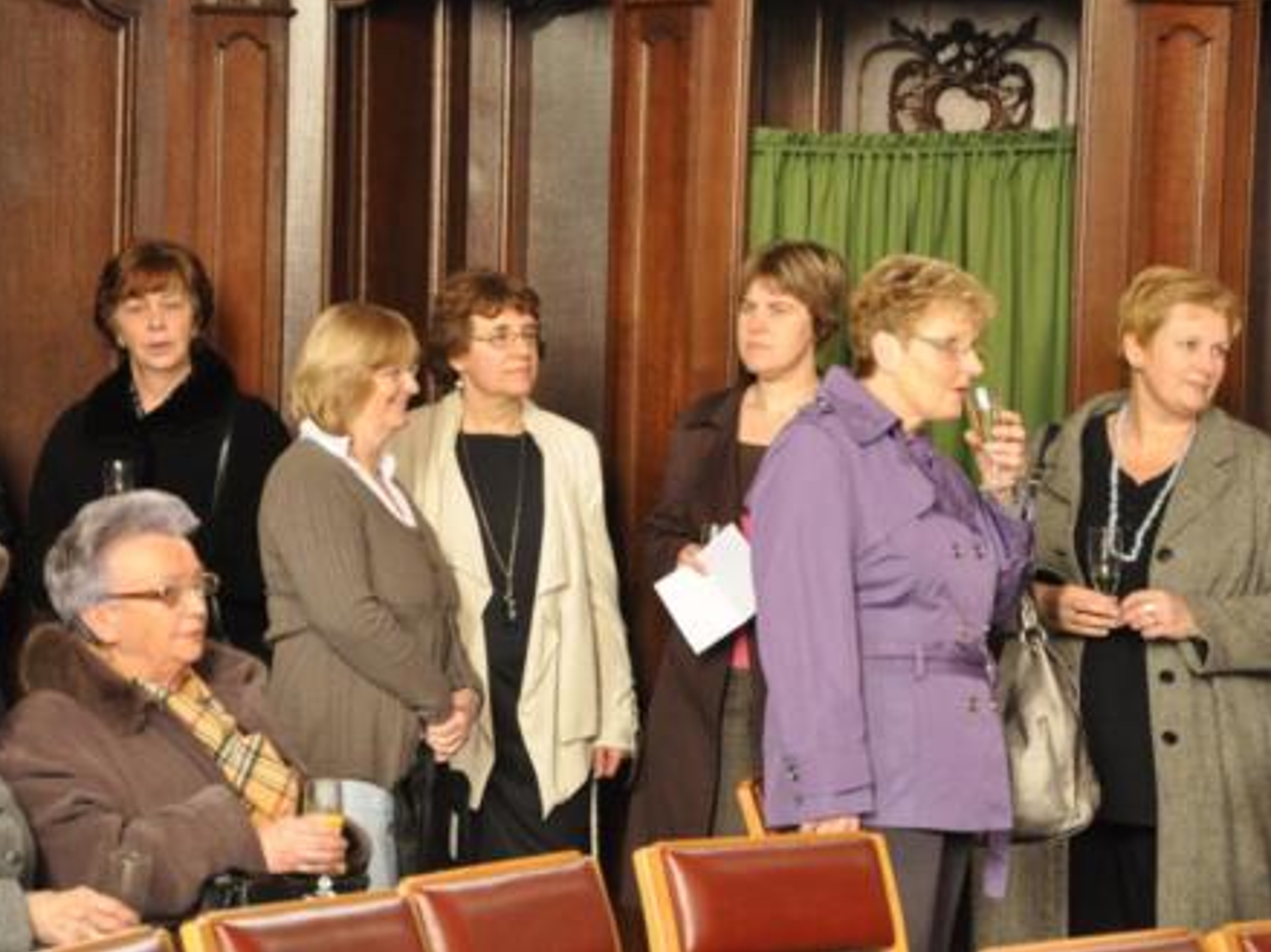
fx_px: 5122
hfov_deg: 14.1
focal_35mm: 140
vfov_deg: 10.6
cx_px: 567
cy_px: 475
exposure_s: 1/80
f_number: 5.6
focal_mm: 85
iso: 2500
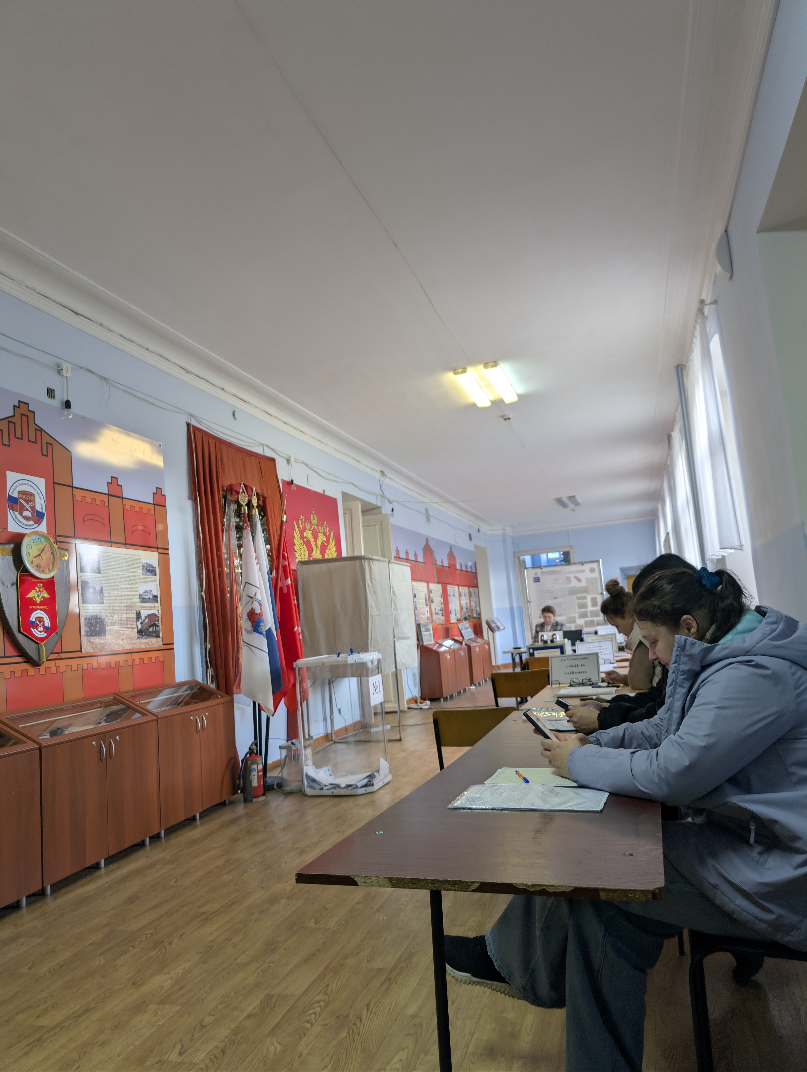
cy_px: 536
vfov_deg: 71.5
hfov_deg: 56.9
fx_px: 744
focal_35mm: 24
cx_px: 404
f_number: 1.68
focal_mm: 6.9
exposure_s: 1/33.3
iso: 31
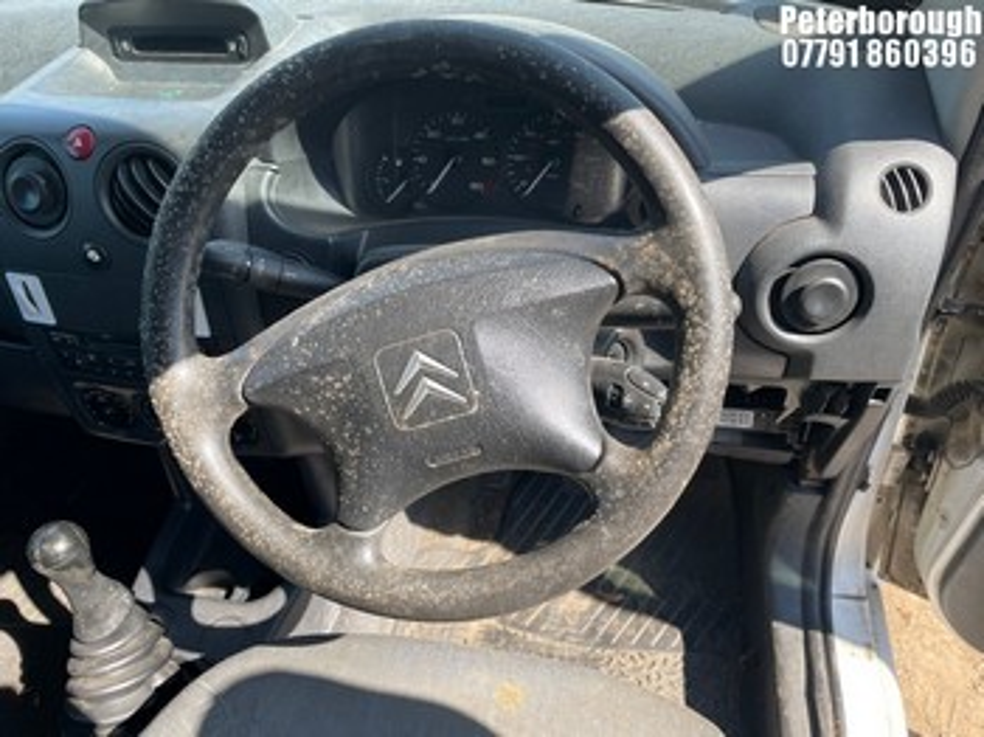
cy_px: 368
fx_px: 739
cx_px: 492
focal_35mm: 26
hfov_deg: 67.3
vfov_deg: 53.0
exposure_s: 1/458
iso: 32
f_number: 1.6
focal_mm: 4.2
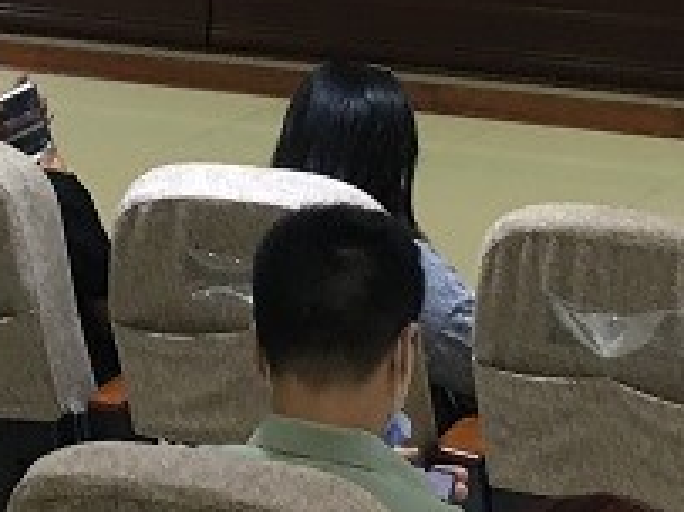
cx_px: 361
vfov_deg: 10.2
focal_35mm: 143
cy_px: -155
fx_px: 2824
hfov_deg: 13.8
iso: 64
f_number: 2.2
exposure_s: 1/17
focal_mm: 4.15
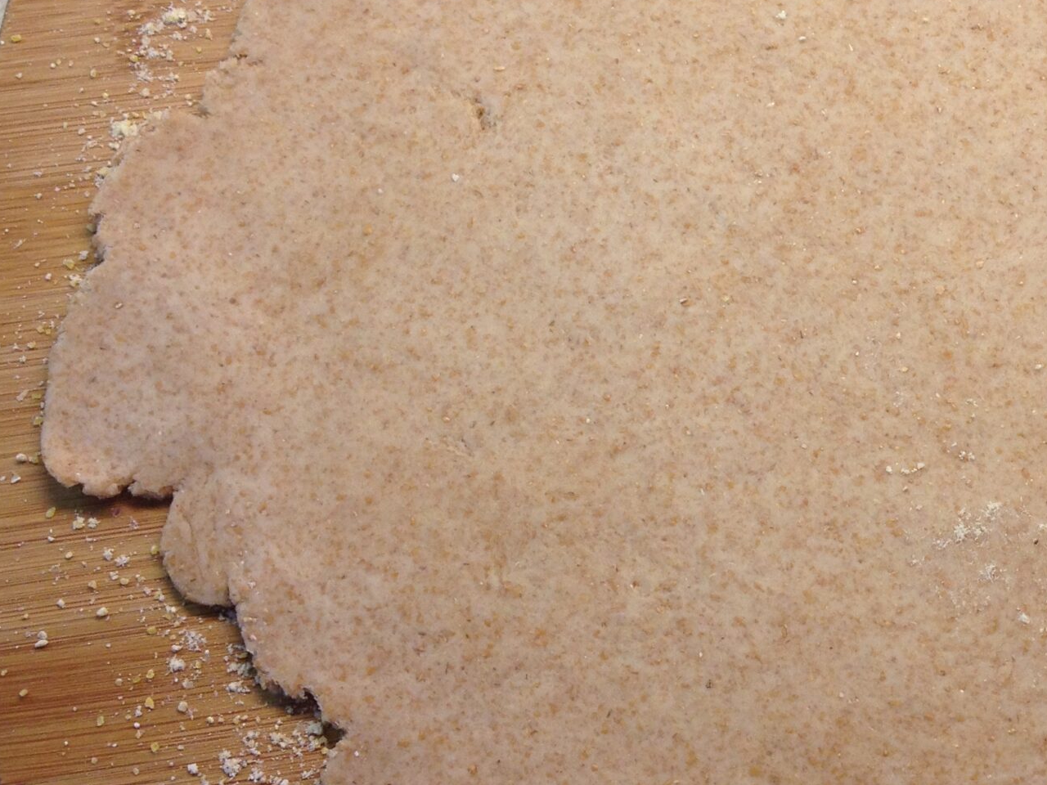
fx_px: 2117
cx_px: 886
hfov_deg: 27.1
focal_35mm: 70
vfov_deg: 21.0
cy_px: 355
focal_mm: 4.28
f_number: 2.4
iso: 64
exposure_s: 1/60
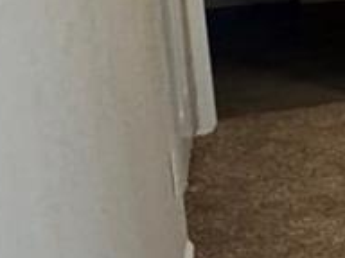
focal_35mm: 105
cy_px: -73
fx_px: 1046
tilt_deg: -10.4
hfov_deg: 12.5
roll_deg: -2.5
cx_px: 922
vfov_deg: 13.6
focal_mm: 2.22
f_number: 2.2
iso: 320
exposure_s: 1/60
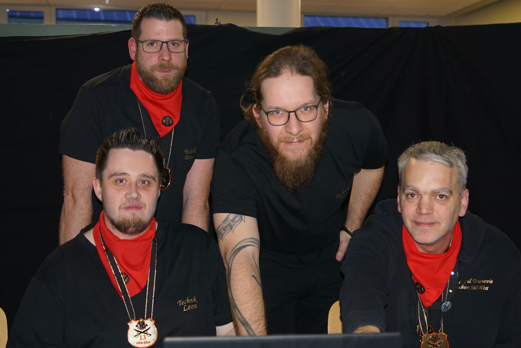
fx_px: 738
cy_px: 178
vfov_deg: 26.5
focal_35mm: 51
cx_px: 246
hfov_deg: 38.8
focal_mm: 30
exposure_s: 1/60
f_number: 2.8
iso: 400
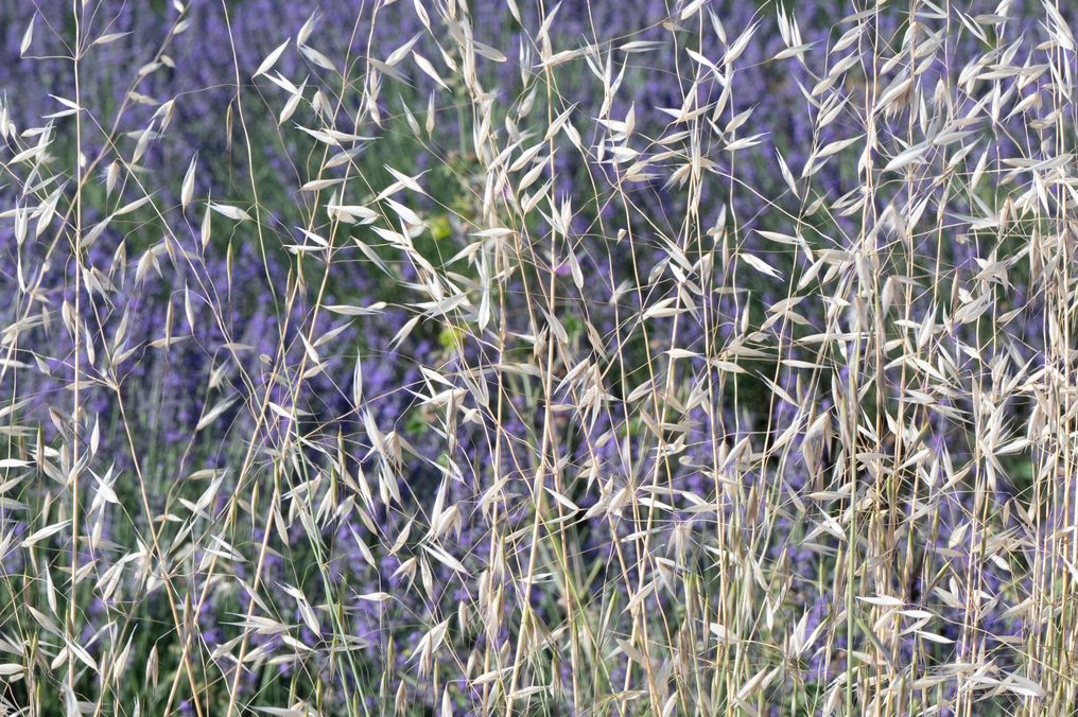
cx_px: 610
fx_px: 4638
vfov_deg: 8.8
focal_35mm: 155
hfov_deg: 13.3
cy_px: 56
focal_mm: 82
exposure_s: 1/1000
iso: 1000
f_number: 13
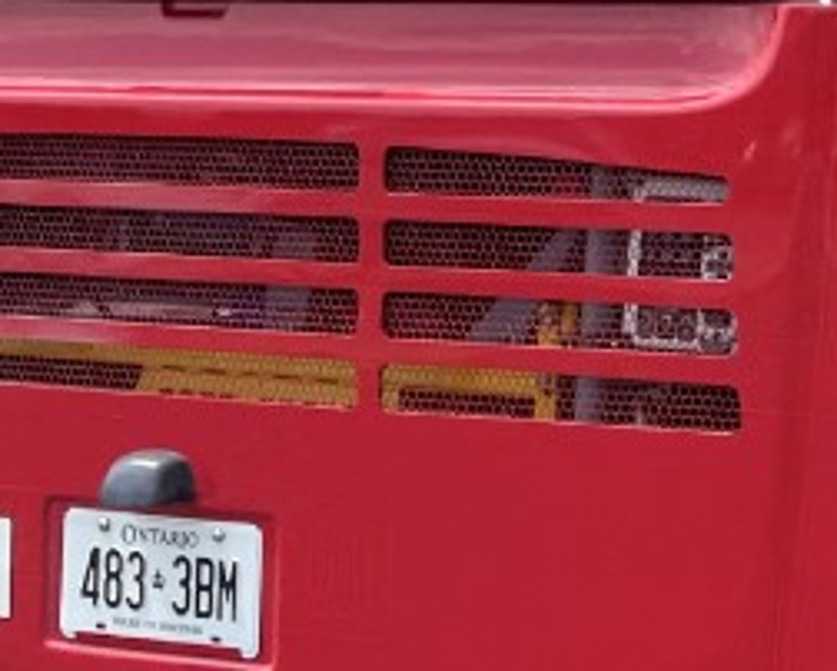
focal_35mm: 103
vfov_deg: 14.7
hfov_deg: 17.9
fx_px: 2553
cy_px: -7
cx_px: 947
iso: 32
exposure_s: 1/2092
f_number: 1.6
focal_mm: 4.2
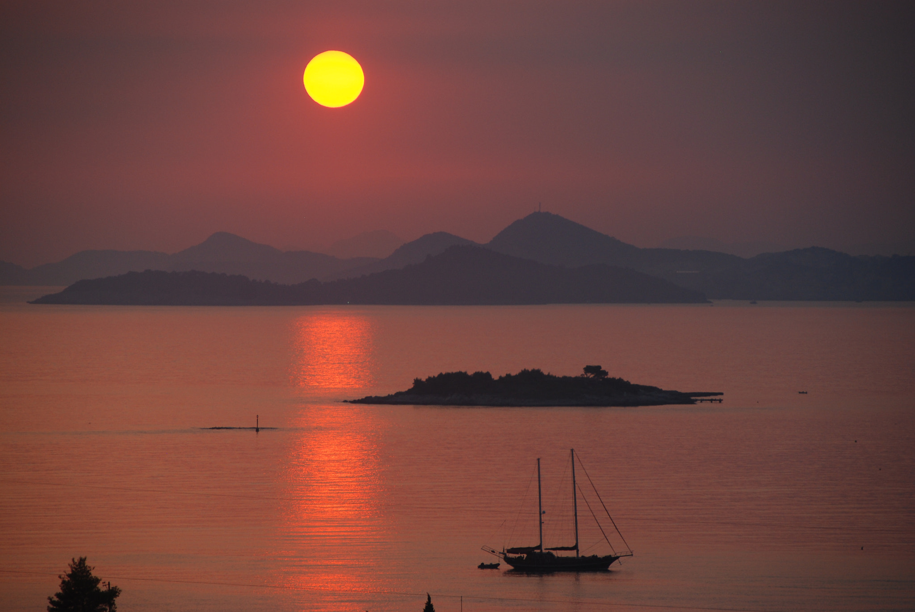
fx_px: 6489
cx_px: 458
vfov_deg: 5.4
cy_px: 306
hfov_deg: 8.1
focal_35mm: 255
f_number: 5.6
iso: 200
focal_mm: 170
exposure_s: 1/320
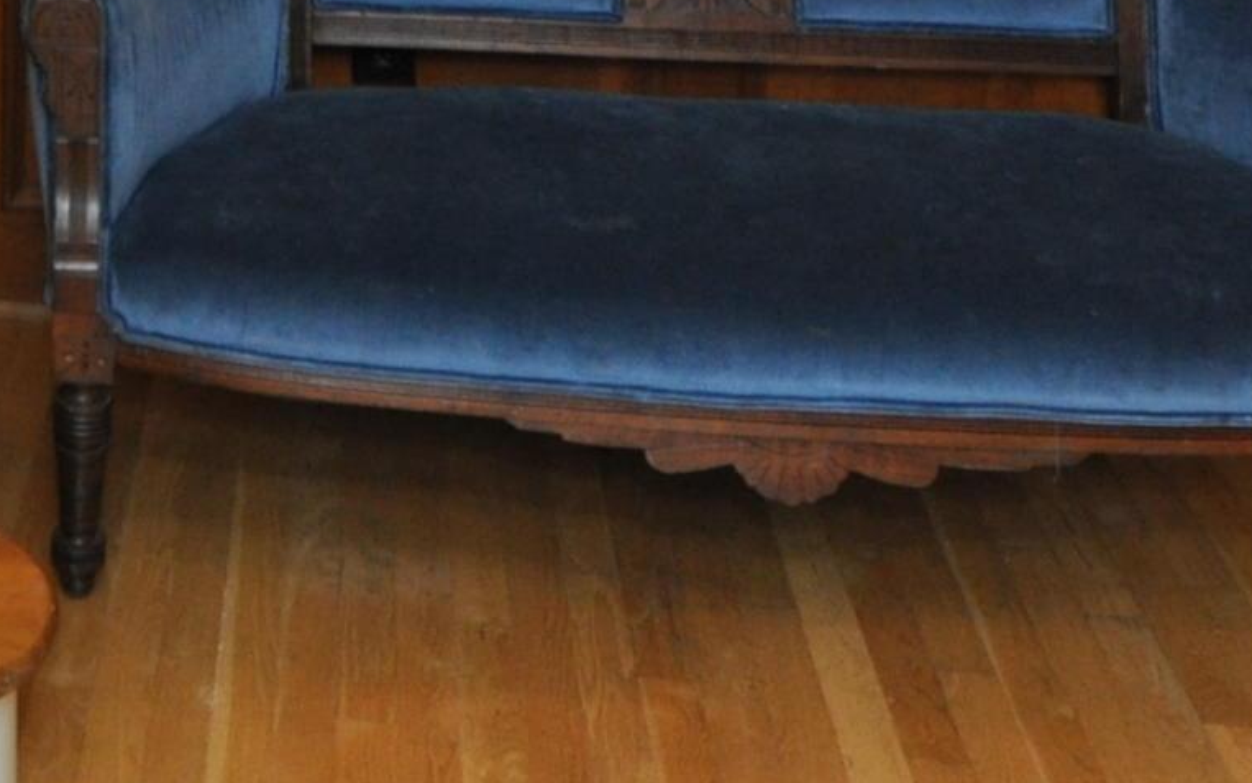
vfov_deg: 15.8
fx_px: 2457
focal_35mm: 72
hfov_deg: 26.7
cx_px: -69
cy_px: -571
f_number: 5
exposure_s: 1/40
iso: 800
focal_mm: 12
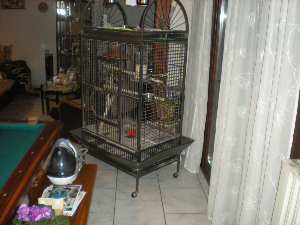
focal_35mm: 38
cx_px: 150
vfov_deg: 37.7
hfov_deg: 49.0
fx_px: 329
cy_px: 112
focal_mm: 6.3
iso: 335
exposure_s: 1/60
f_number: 3.1
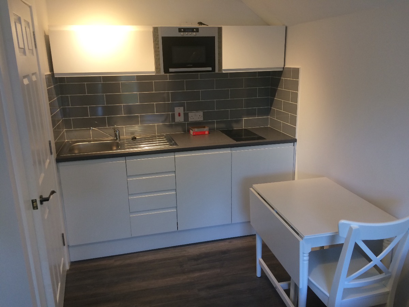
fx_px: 343
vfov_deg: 48.2
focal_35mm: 29
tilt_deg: -11.9
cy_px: 154
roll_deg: +2.6
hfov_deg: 61.7
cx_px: 204
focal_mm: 4.15
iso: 64
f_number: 2.2
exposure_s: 1/33
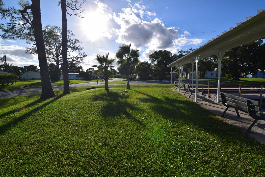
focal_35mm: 16
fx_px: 121
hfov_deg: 95.0
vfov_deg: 72.0
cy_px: 88
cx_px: 132
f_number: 11
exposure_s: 1/640
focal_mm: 11
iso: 200
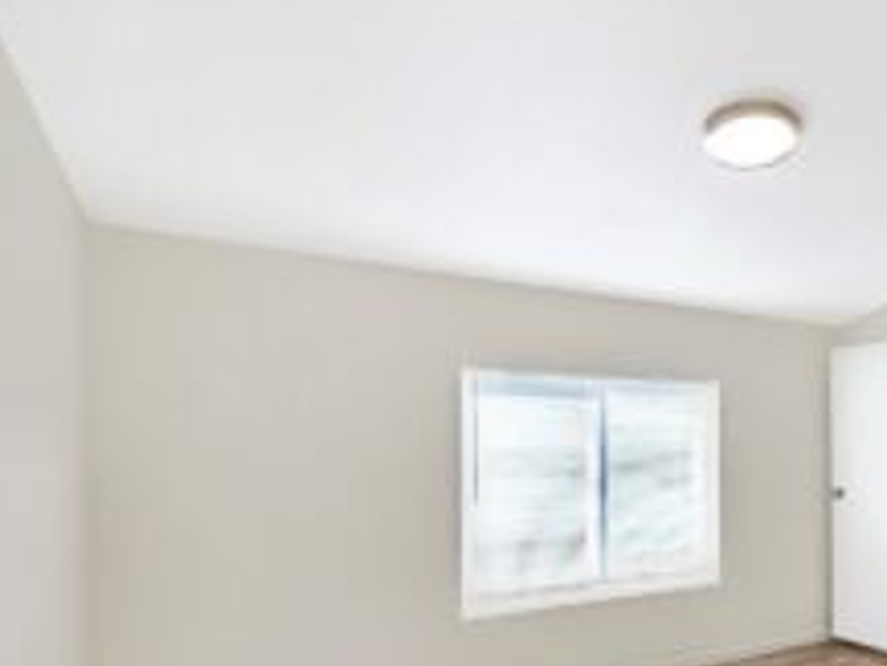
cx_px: 773
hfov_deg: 62.0
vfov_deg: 55.1
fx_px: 615
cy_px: 470
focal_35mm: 24
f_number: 2.2
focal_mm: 2.2
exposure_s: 1/120
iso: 64
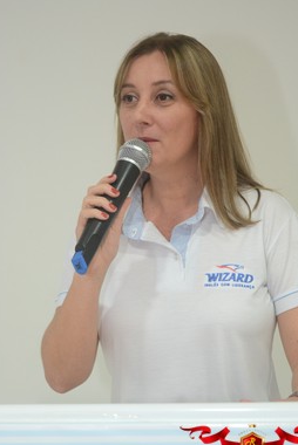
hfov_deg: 12.5
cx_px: 164
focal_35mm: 110
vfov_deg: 18.6
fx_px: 1363
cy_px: 237
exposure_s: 1/60
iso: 1600
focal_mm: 62
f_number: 5
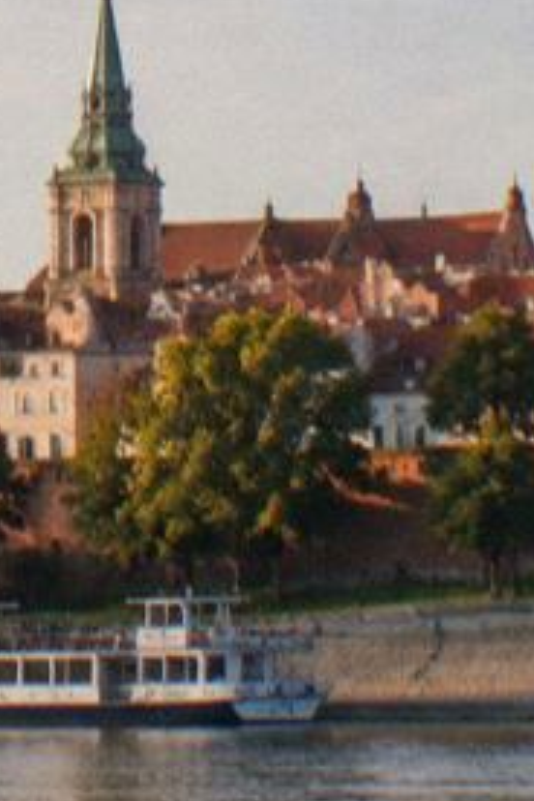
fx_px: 2826
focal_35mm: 127
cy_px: 432
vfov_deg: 16.1
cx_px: 456
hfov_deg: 10.7
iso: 200
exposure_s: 1/250
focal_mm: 35
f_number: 7.1
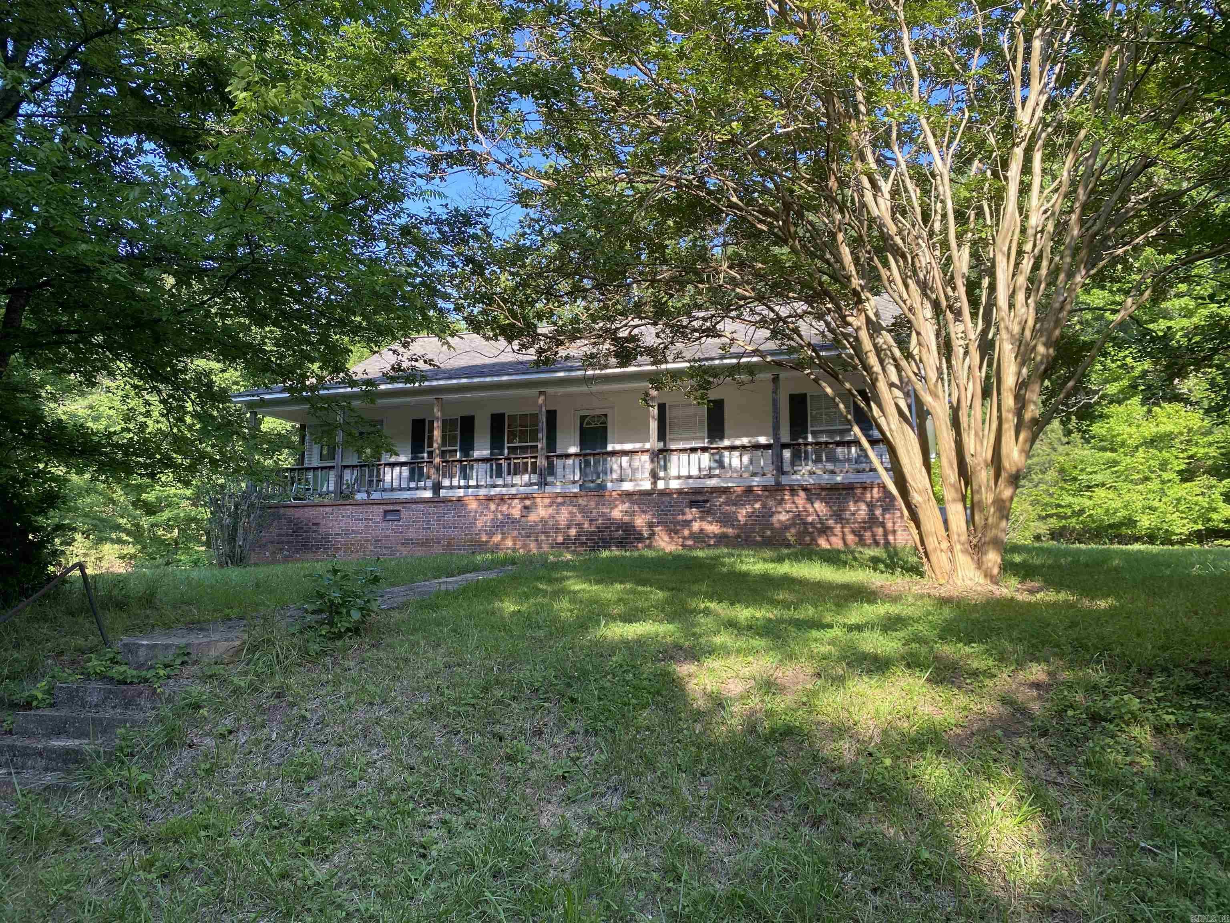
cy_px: 462
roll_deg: -1.2
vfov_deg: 53.1
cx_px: 615
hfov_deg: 67.3
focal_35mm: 26
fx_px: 924
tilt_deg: +8.2
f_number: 1.8
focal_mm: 4.25
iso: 32
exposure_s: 1/312
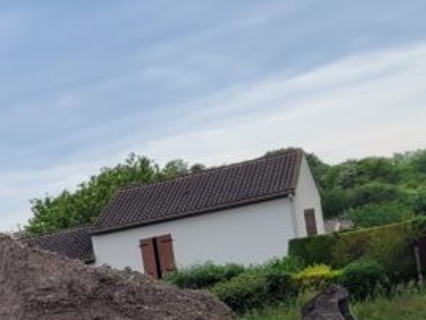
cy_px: 469
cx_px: -149
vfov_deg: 14.1
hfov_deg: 18.3
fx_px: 1219
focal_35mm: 99
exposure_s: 1/788
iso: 40
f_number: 1.8
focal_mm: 5.4
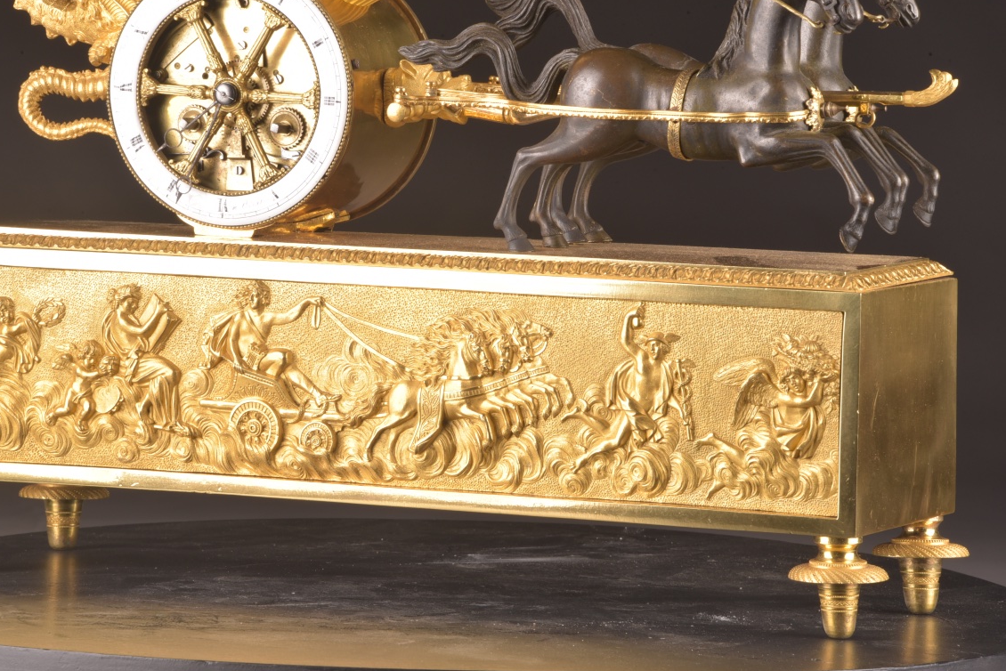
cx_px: 481
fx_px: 6233
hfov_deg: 9.2
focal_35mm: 223
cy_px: 346
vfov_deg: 6.2
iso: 400
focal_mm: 210
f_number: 22
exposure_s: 1/125
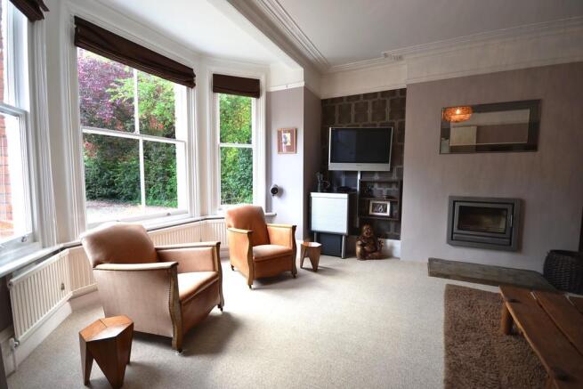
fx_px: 243
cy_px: 194
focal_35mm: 15
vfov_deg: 77.4
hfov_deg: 100.4
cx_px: 292
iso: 100
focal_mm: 10
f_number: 4
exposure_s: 1/6
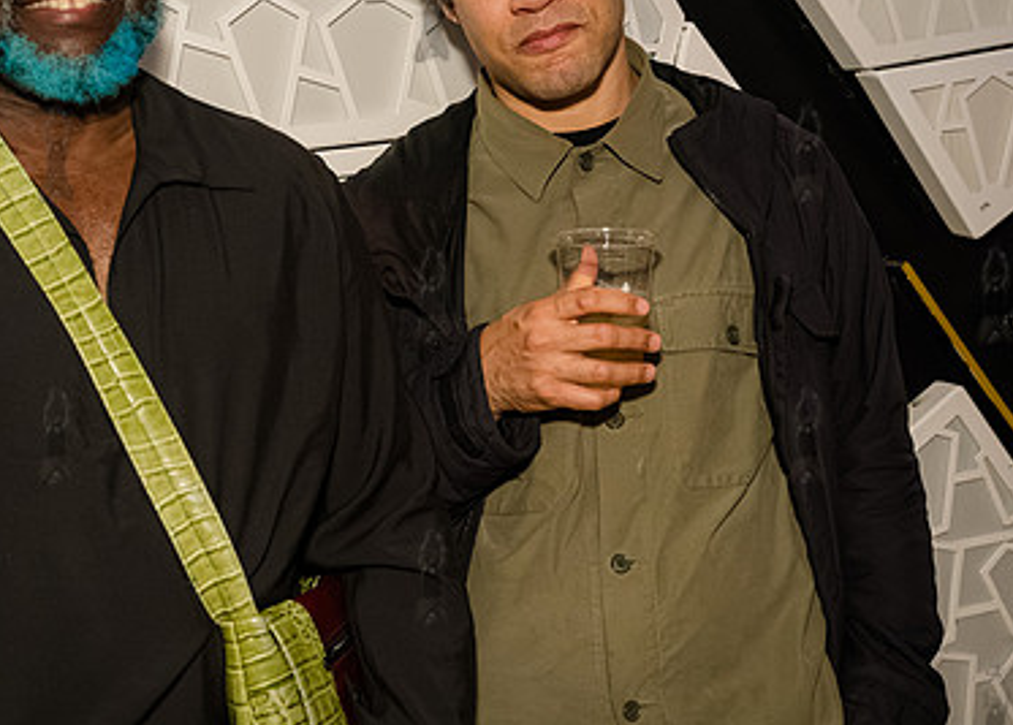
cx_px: 562
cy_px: 339
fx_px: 1785
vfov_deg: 23.0
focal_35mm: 62
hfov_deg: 31.7
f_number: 3.5
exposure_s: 1/400
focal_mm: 35
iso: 10000
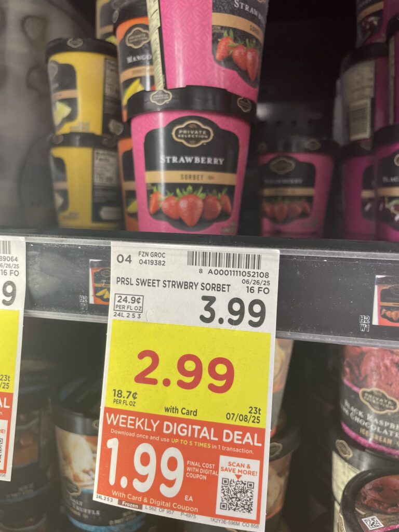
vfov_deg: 67.3
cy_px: 266
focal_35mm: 26
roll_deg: -2.1
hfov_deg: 53.1
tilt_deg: -6.8
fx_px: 400
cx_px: 200
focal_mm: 4.2
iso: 100
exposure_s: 1/120
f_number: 1.6
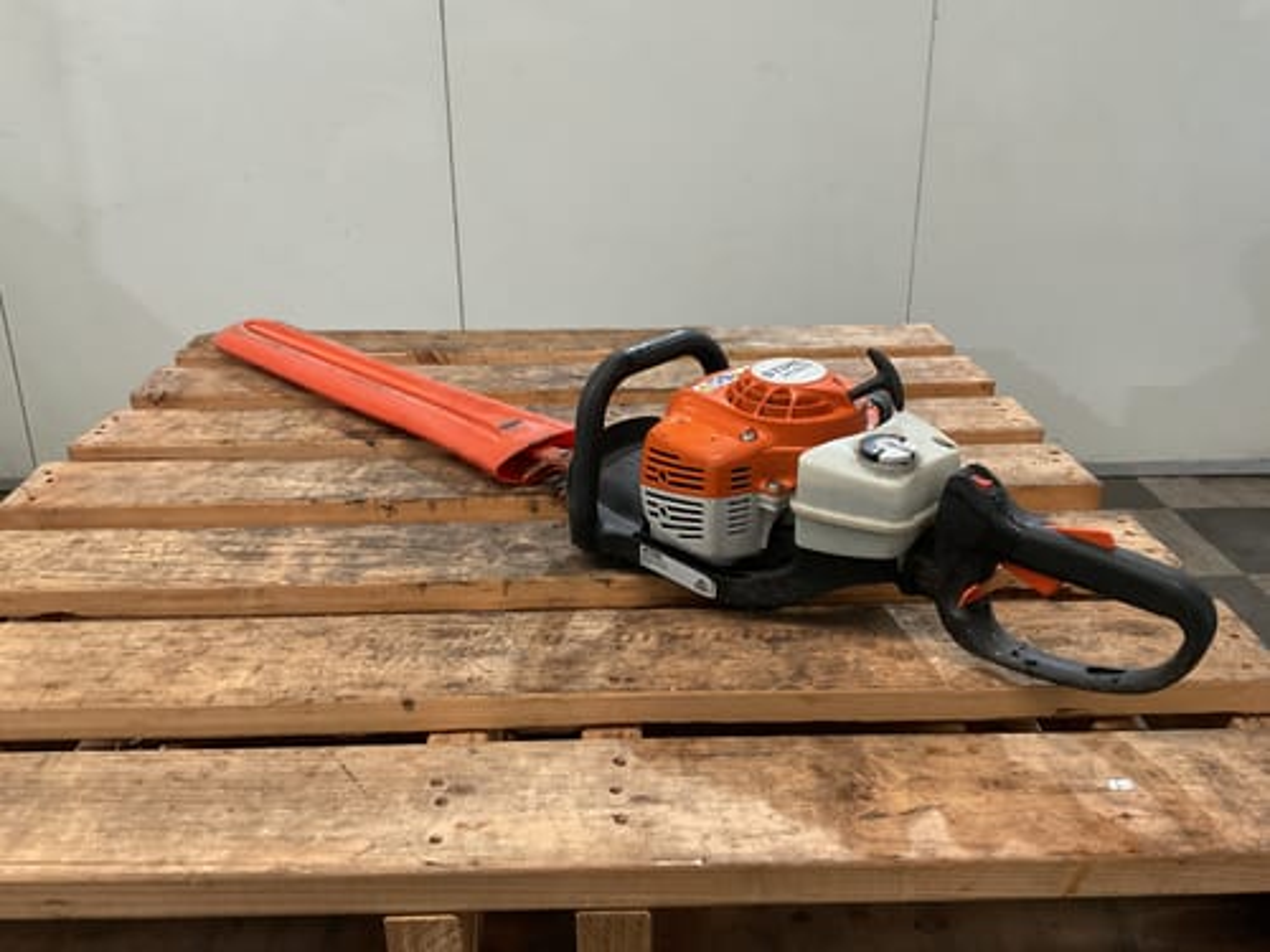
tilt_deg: -24.3
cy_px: 476
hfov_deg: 61.7
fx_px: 1064
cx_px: 635
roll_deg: +0.4
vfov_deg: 48.2
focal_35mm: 29
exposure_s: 1/60
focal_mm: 3
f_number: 1.8
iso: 250
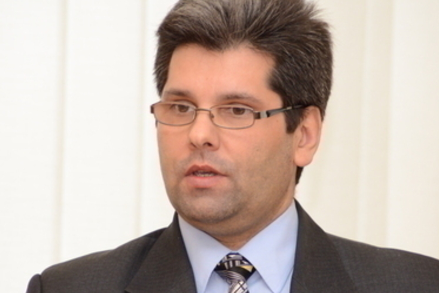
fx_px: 4031
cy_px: 174
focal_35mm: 331
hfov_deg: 6.2
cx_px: 224
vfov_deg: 4.2
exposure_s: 1/200
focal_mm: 165
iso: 1600
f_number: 4.5
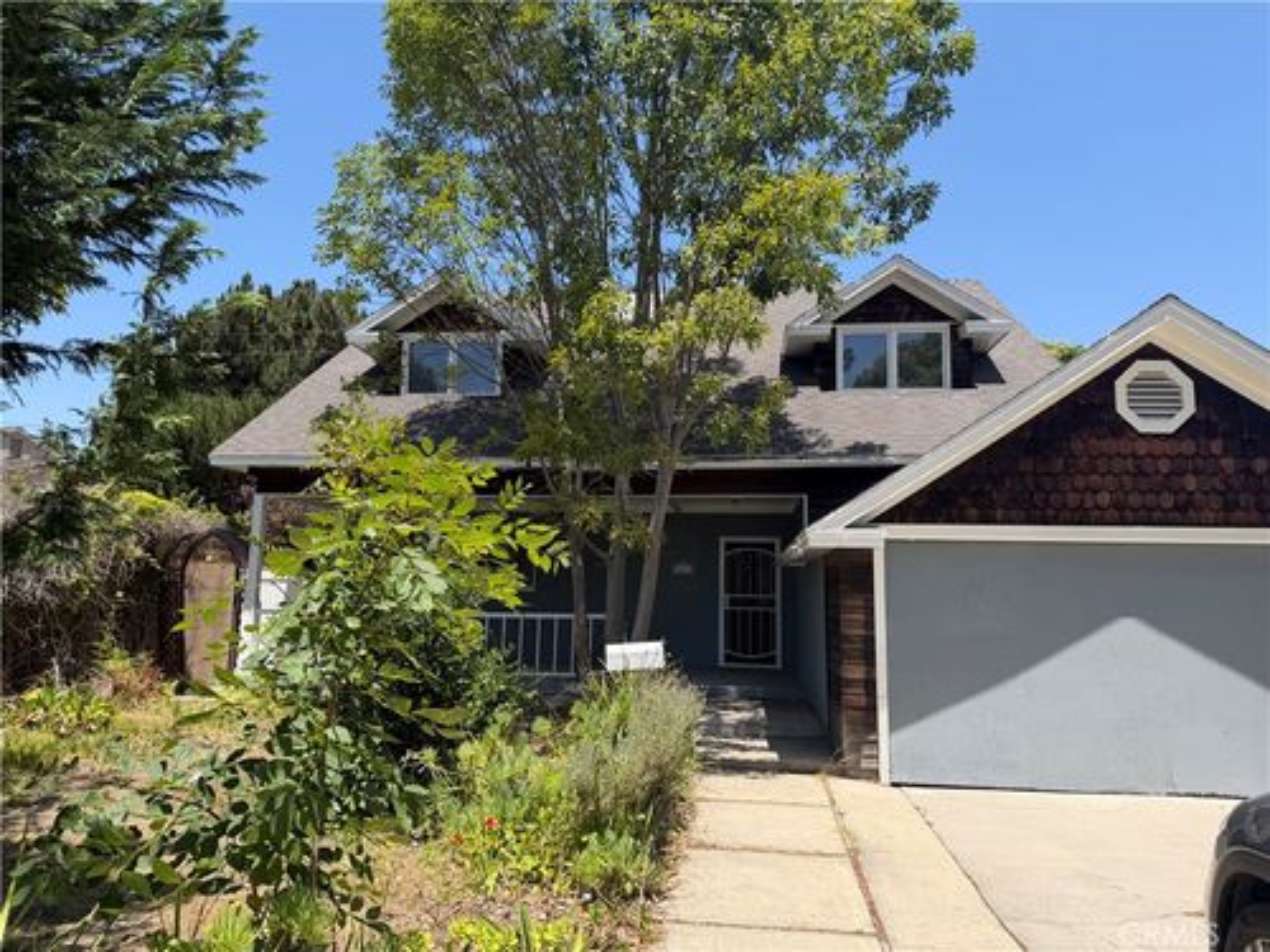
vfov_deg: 56.8
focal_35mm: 24
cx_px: 635
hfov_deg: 71.6
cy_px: 476
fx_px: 881
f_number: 1.78
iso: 80
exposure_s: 1/2611
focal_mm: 6.76
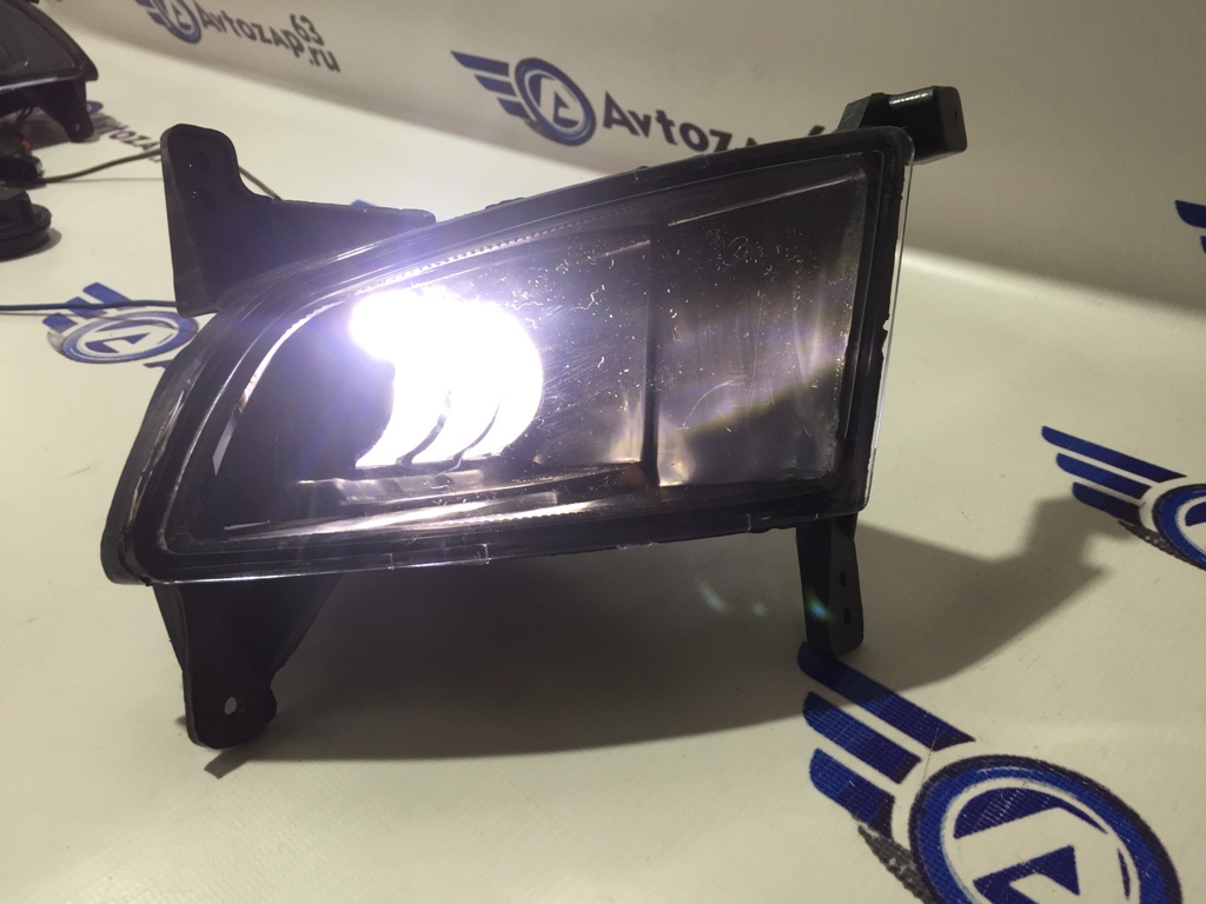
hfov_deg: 61.7
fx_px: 1010
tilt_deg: -34.4
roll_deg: -0.2
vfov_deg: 48.2
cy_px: 452
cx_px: 603
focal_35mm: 29
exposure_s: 1/100
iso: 50
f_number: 2.2
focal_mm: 4.15
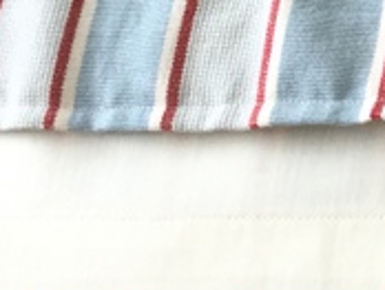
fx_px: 1270
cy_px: -75
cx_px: 686
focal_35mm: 114
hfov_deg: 15.0
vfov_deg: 12.7
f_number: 2.4
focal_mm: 3.3
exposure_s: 1/33
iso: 32
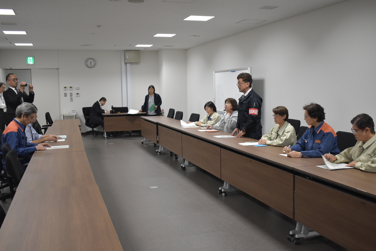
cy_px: 126
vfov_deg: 35.5
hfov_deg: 51.3
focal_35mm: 38
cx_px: 188
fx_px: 392
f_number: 4
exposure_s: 1/200
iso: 1600
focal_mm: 25
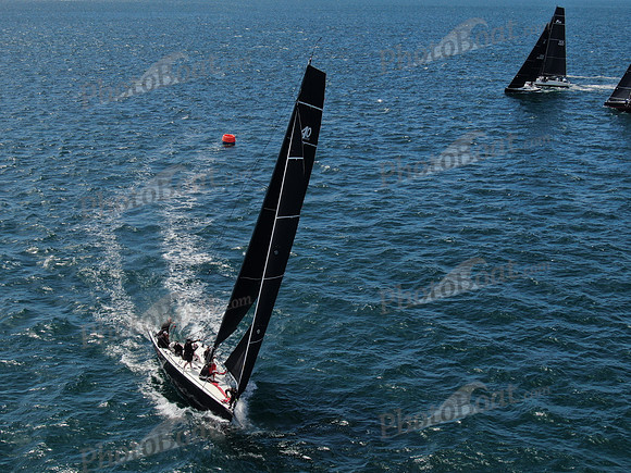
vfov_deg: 30.3
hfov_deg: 39.7
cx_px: 316
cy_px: 236
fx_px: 875
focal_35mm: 48
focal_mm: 8.6
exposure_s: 1/1000
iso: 100
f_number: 3.8
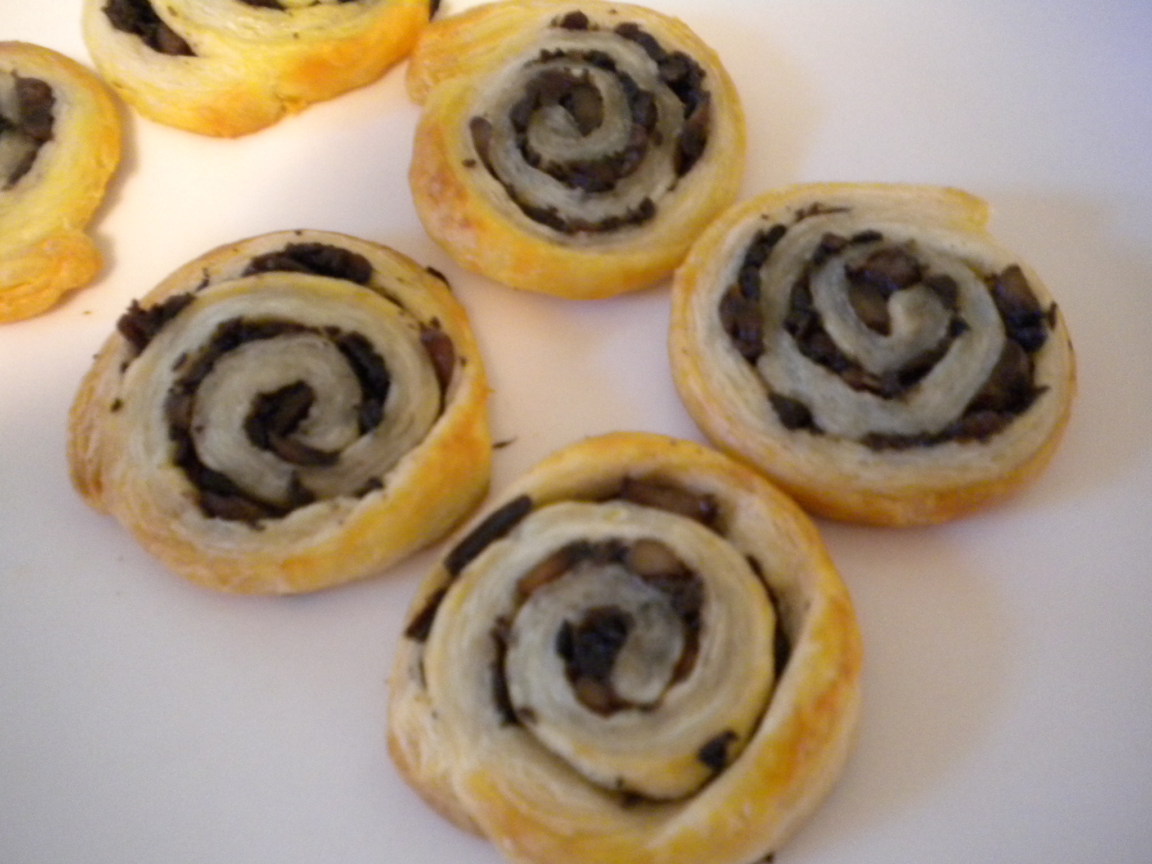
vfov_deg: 40.7
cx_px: 576
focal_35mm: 35
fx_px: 1165
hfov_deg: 52.6
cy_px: 432
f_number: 3.1
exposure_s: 1/8.8
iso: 655
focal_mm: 6.3
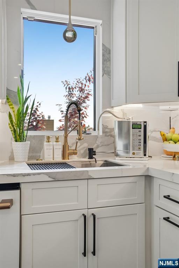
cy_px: 134
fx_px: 239
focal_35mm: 32
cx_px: 90
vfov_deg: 58.7
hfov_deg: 41.1
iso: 640
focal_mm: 21.9
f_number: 8
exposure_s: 1/250
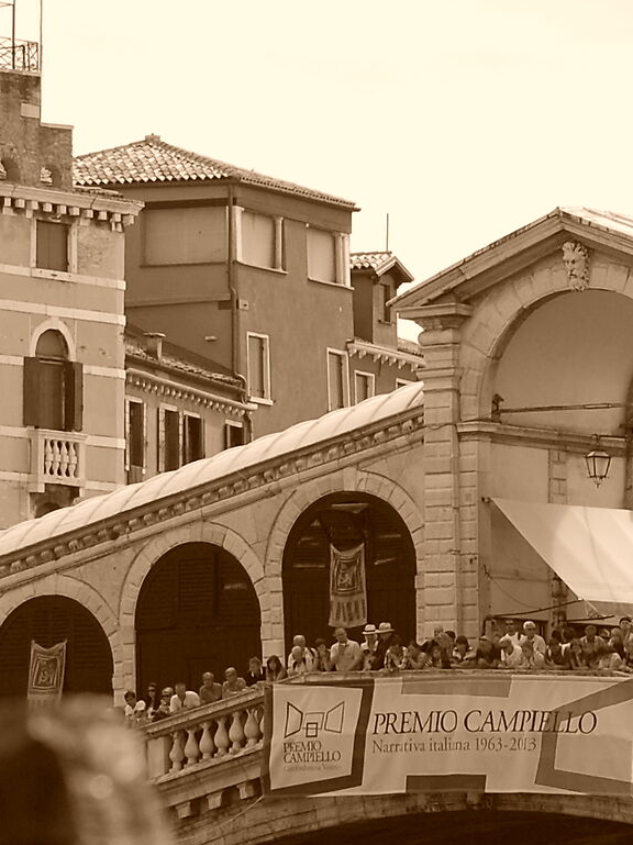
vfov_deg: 6.3
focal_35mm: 315
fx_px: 7687
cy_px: 510
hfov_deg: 4.7
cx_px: 1003
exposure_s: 1/400
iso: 400
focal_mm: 70
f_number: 5
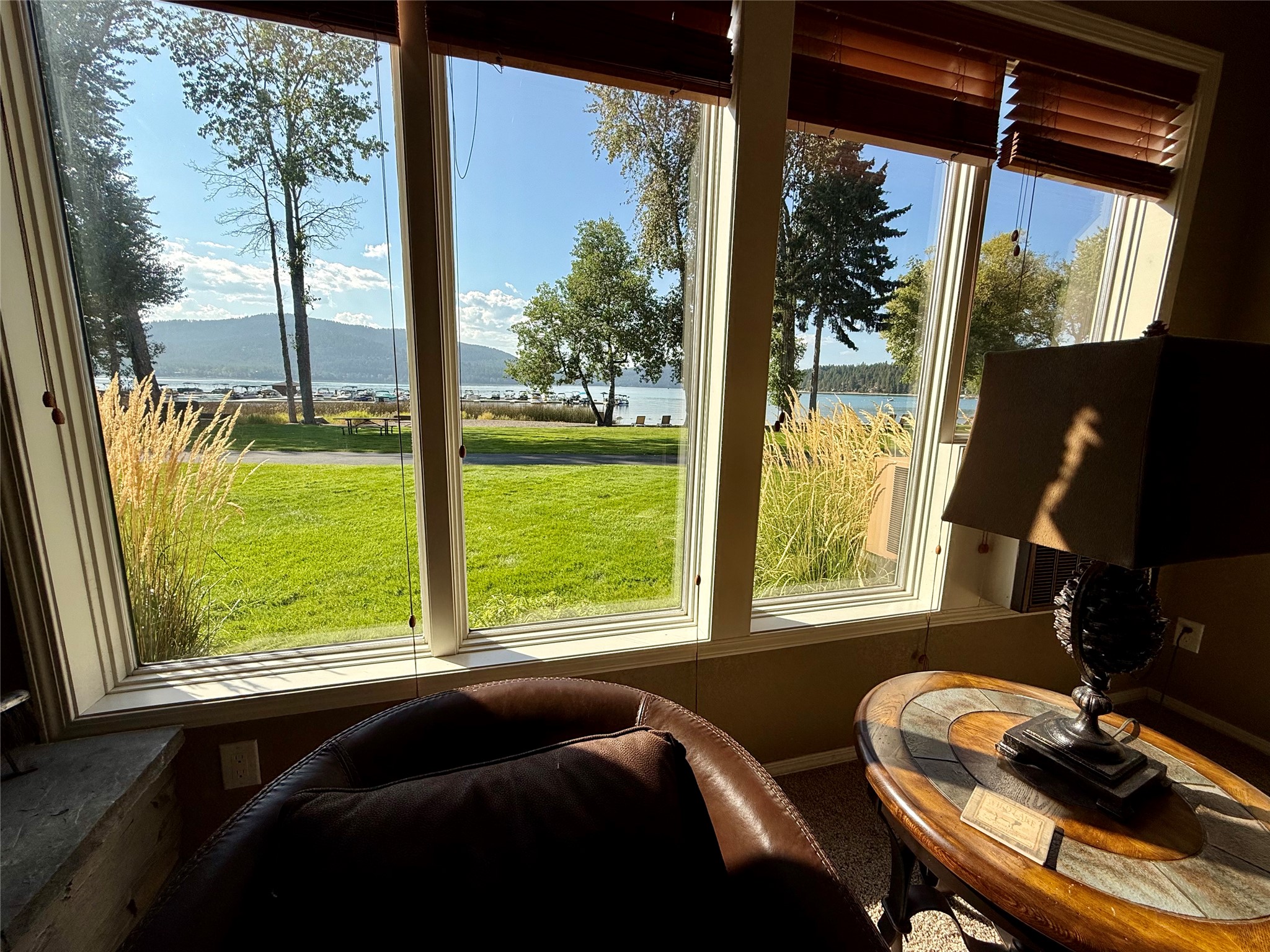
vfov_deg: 85.7
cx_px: 635
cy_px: 476
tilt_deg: -9.7
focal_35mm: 14
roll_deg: -1.3
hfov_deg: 102.1
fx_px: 514
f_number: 2.2
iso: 50
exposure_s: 1/1125
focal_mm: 2.22
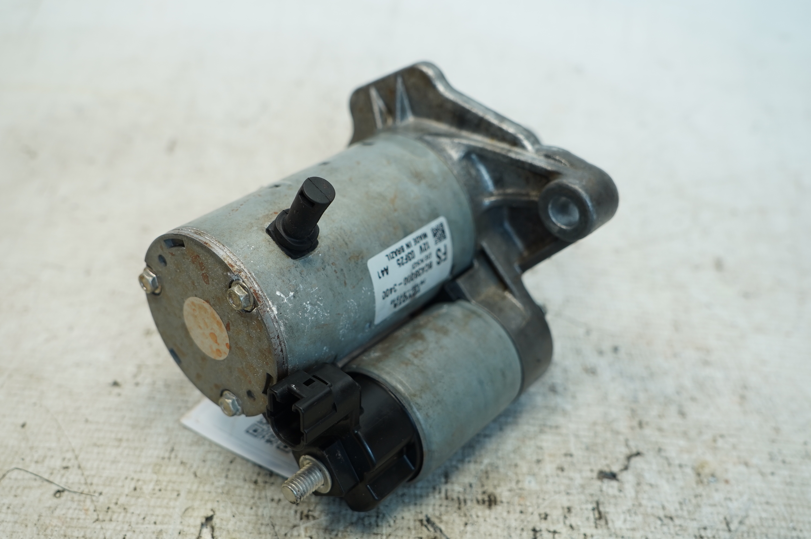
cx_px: 406
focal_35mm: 40
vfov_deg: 33.3
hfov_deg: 48.5
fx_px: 900
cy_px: 270
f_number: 4
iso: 200
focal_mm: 27
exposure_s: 1/60
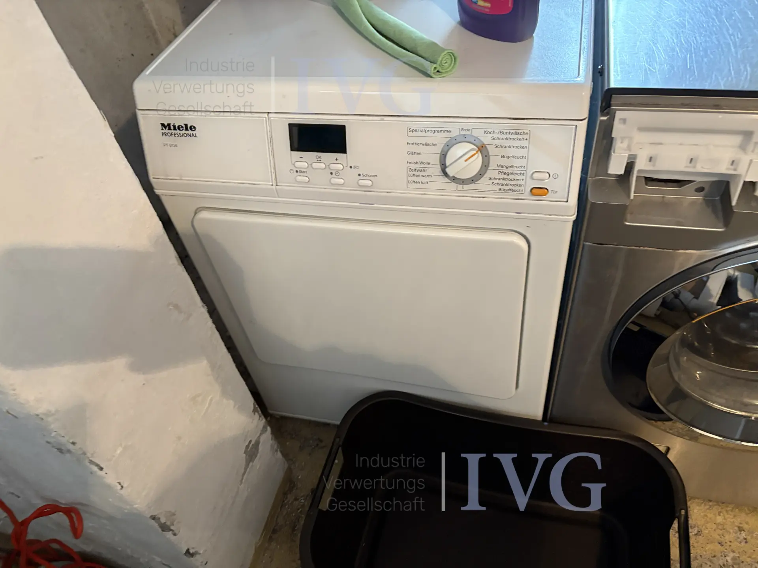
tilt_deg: -46.7
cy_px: 284
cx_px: 379
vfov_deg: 53.1
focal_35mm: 26
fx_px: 569
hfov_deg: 67.3
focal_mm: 5.96
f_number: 1.6
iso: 400
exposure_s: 1/33
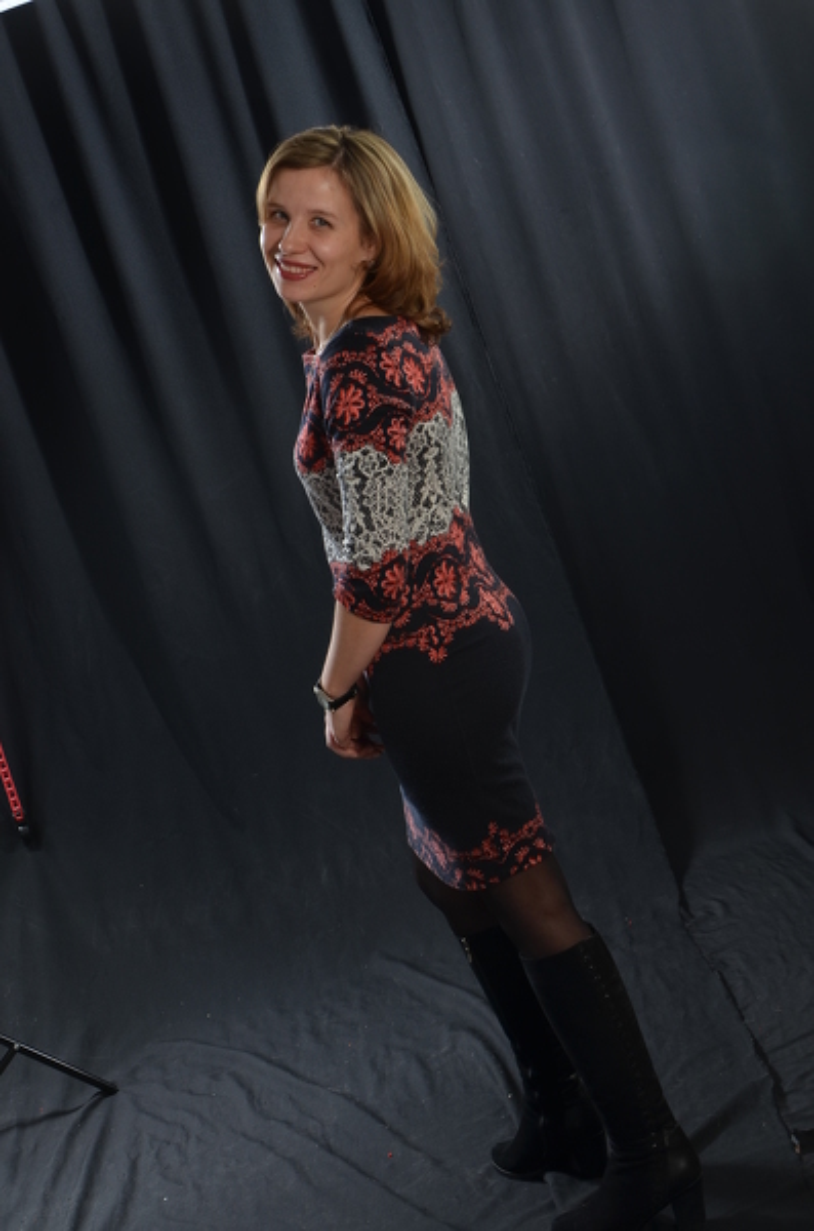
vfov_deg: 28.1
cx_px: 407
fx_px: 2455
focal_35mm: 72
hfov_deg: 18.8
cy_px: 616
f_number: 11
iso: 200
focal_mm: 48
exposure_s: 1/100
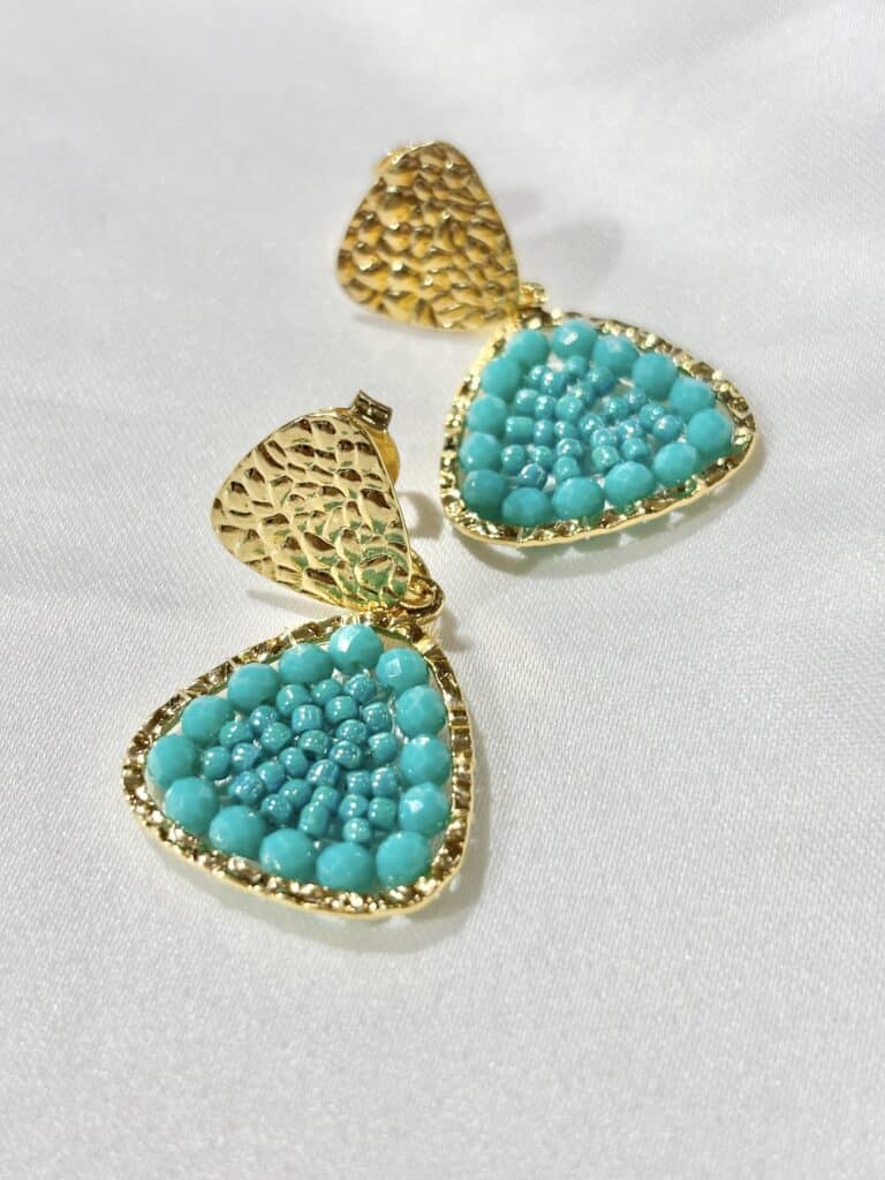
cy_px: 590
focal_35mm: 52
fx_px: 1773
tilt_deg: -48.9
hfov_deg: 28.0
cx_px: 442
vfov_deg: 36.8
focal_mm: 5.96
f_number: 1.6
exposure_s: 1/246
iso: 32
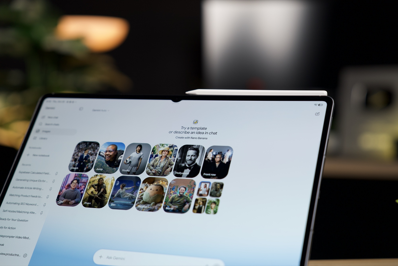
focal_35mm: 70
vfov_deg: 19.5
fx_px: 774
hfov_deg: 28.8
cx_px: 199
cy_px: 133
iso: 400
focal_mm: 70
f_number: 2.8
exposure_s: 1/60
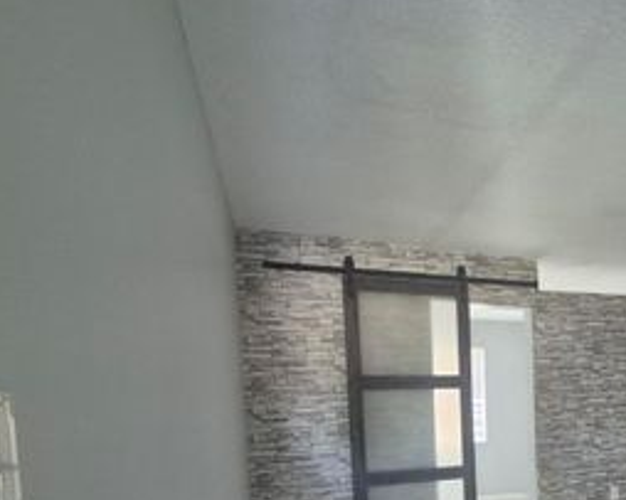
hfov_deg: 63.9
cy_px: 442
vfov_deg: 50.8
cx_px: 473
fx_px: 463
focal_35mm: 25
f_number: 2.2
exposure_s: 1/60
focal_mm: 1.74
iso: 640
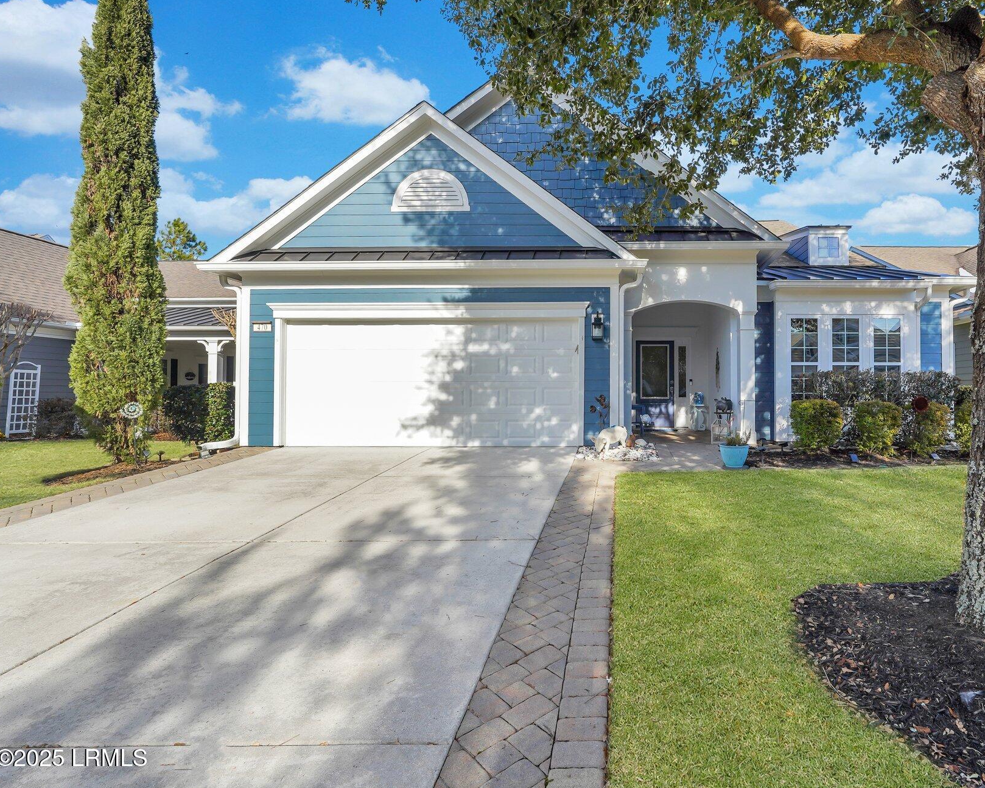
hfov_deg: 81.7
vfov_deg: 70.8
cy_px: 381
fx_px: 554
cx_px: 616
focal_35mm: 19
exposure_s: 1/100
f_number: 10
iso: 100
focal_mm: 16
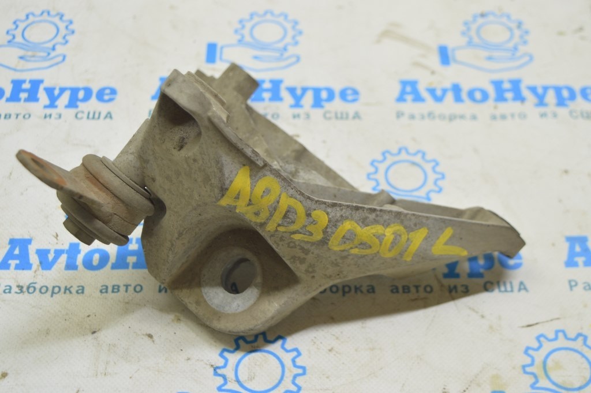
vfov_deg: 23.7
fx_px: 935
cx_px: 296
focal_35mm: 57
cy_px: 196
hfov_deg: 35.1
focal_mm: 38
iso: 400
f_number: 5.6
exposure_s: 1/20
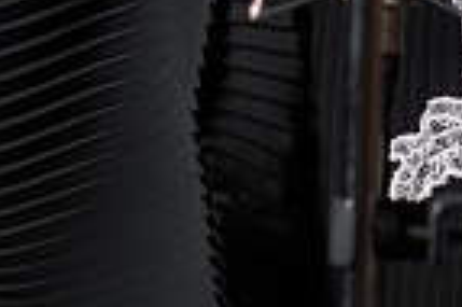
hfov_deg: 5.9
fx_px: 4448
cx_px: 439
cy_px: -317
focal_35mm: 347
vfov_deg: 3.9
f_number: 1.8
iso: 1000
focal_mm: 55
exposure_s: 1/100
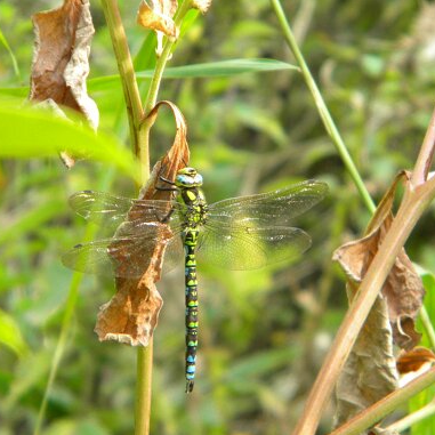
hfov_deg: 5.3
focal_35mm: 330
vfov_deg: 5.3
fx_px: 4692
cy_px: 218
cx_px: 185
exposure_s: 1/60
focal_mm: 50.4
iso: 135
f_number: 5.4
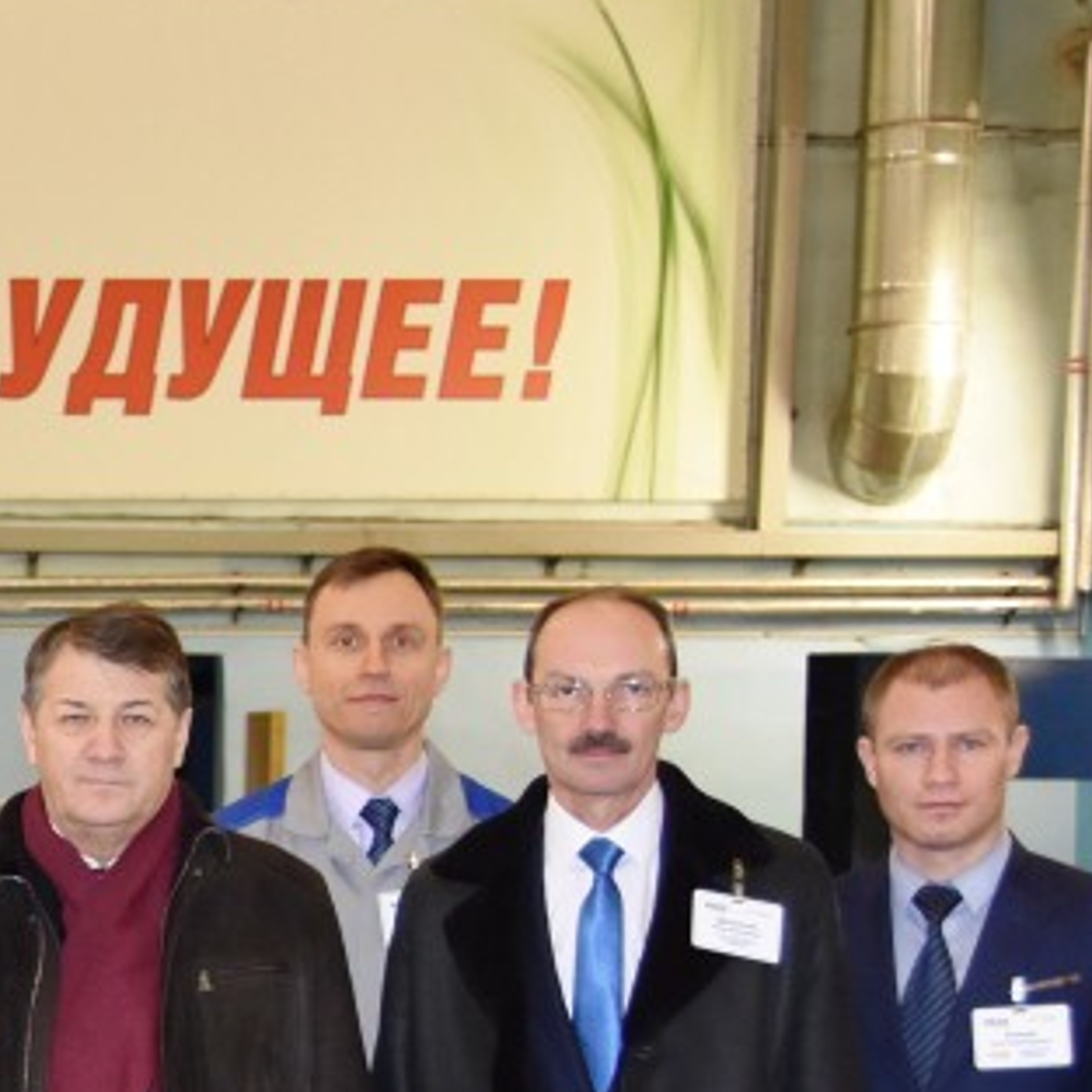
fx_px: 4618
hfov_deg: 12.9
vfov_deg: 13.3
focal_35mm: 129
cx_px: -488
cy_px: 1094
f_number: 4
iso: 1000
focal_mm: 31
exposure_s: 1/60
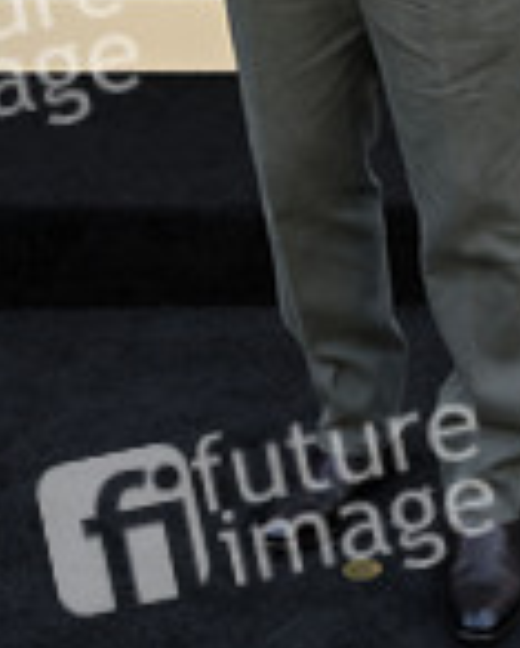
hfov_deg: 14.6
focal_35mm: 105
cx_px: 396
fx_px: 2018
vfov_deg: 17.3
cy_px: -155
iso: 800
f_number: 7.1
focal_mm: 41
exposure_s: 1/320
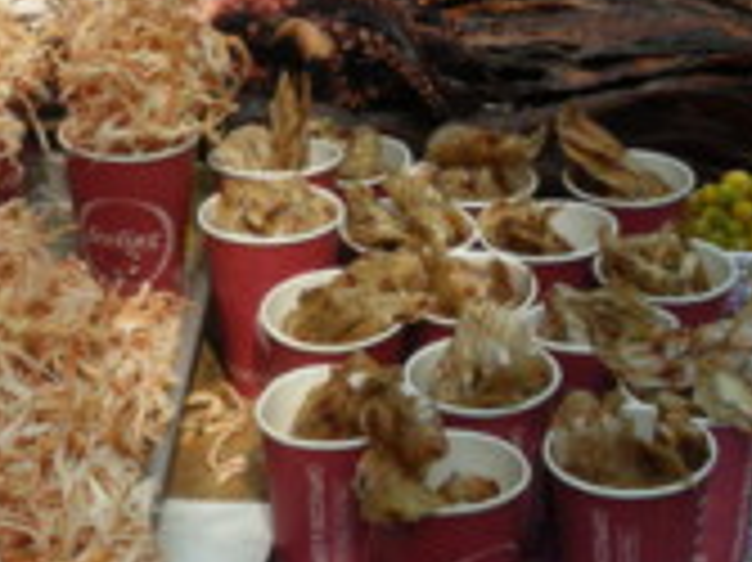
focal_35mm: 97
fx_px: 2106
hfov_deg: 20.0
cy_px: -67
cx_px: 135
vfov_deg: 14.8
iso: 64
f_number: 5.4
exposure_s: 1/250
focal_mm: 6.3
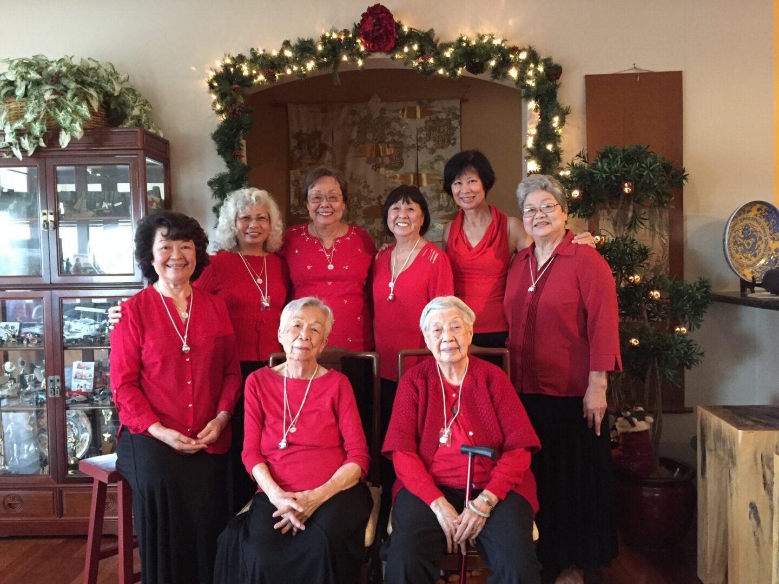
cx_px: 390
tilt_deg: -2.5
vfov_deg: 48.2
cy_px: 292
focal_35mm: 29
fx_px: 653
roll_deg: -0.1
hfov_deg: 61.7
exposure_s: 1/15
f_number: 2.2
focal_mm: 4.15
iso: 320
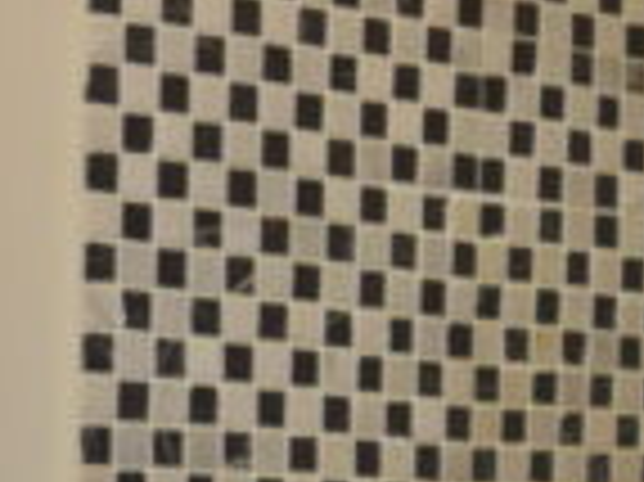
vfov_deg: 12.1
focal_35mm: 121
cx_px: -293
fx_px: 2249
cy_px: 502
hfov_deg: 15.2
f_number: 4
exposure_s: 1/13
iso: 400
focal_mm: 10
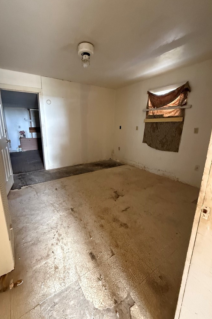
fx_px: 132
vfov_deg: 100.4
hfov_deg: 77.0
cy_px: 156
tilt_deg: -12.2
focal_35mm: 15
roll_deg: -1.0
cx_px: 94
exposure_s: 1/60
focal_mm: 2.22
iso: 1000
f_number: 2.2
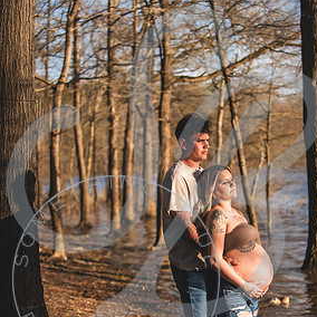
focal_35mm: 101
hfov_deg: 17.2
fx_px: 1046
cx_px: 166
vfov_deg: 17.2
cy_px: 194
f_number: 2.8
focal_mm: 75
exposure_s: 1/1000
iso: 100
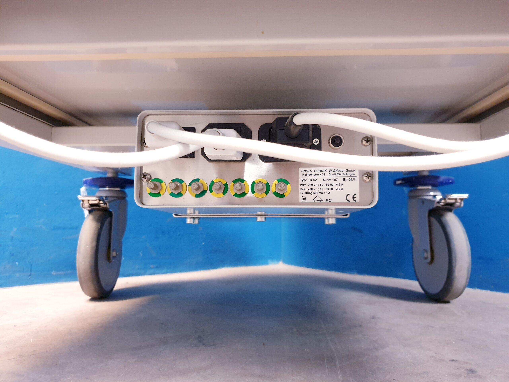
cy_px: 191
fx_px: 382
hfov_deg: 67.3
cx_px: 254
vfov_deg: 53.1
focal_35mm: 26
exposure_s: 1/25
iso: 250
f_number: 1.5
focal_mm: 4.3
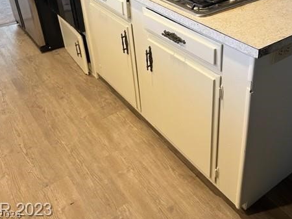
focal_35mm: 37
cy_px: 65
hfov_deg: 49.6
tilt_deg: -28.8
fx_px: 312
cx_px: 184
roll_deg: +1.3
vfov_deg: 38.0
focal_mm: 5.7
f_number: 1.5
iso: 160
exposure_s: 1/60
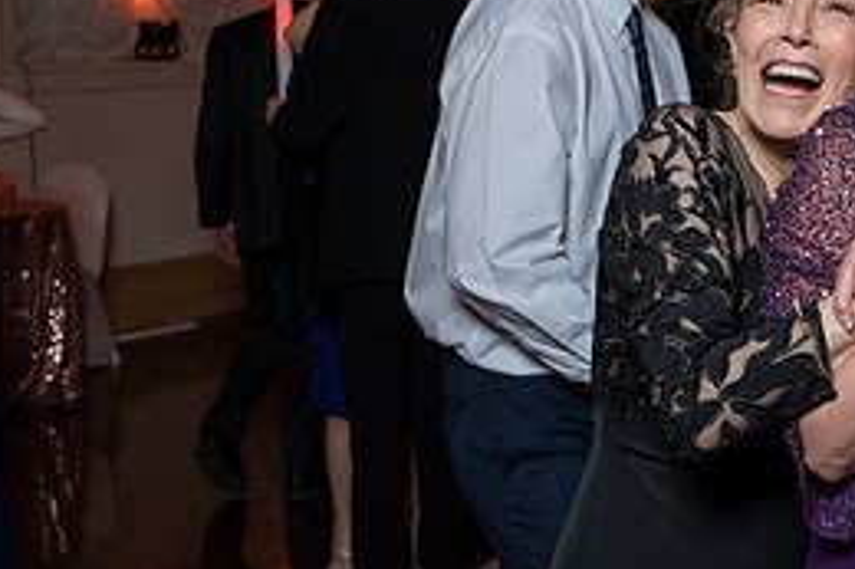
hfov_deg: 25.5
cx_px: 770
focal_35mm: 77
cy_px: 240
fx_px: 1828
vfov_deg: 17.7
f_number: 4
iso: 2000
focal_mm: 29
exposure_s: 1/200
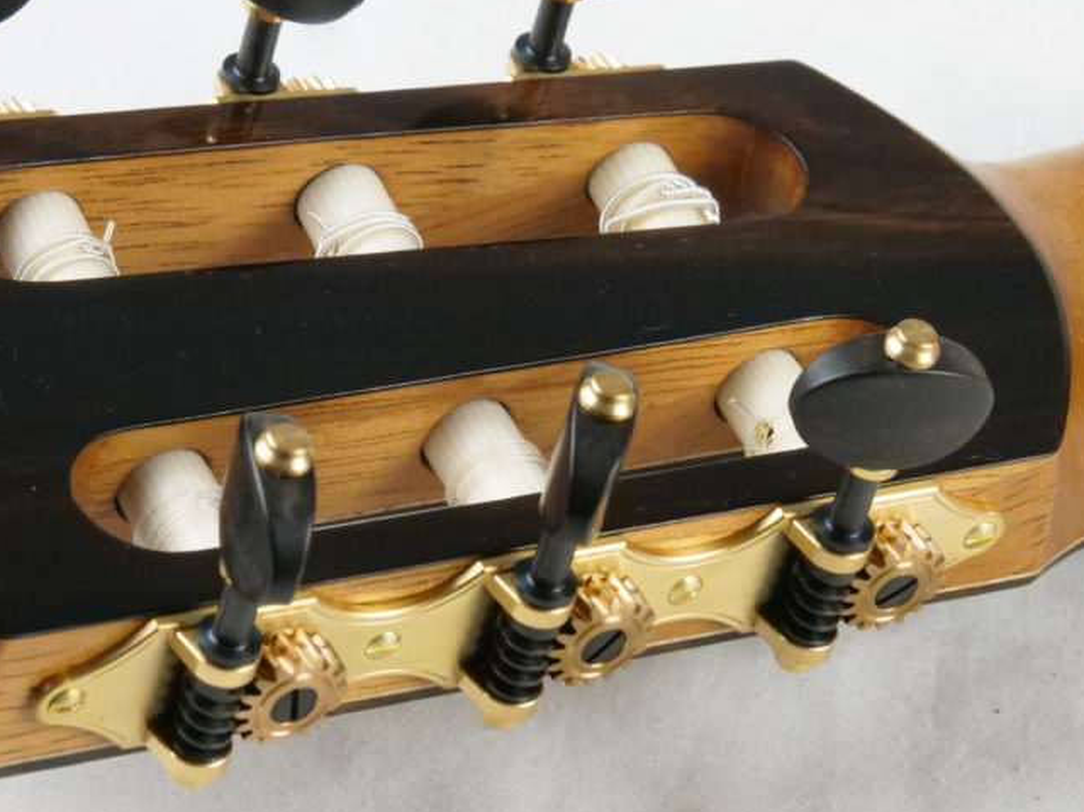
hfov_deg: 10.6
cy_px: 334
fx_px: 5855
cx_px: 330
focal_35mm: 187
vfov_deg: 7.9
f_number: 11
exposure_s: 1/125
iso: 3200
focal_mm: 56
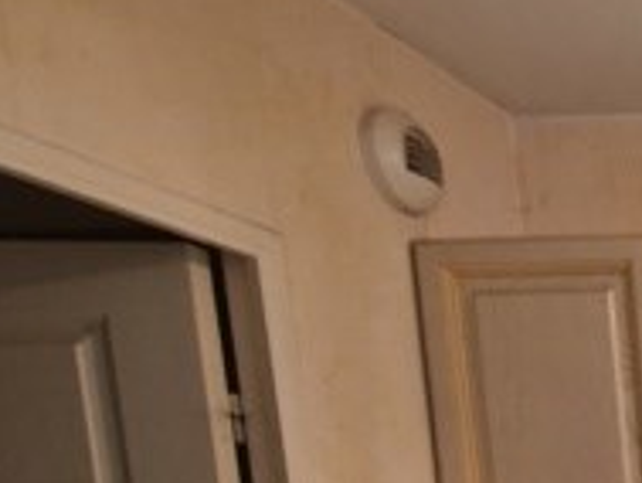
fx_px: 1021
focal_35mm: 55
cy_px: 707
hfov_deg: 19.2
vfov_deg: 22.3
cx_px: 1294
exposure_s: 1/50
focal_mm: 2.2
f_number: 2.2
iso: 250
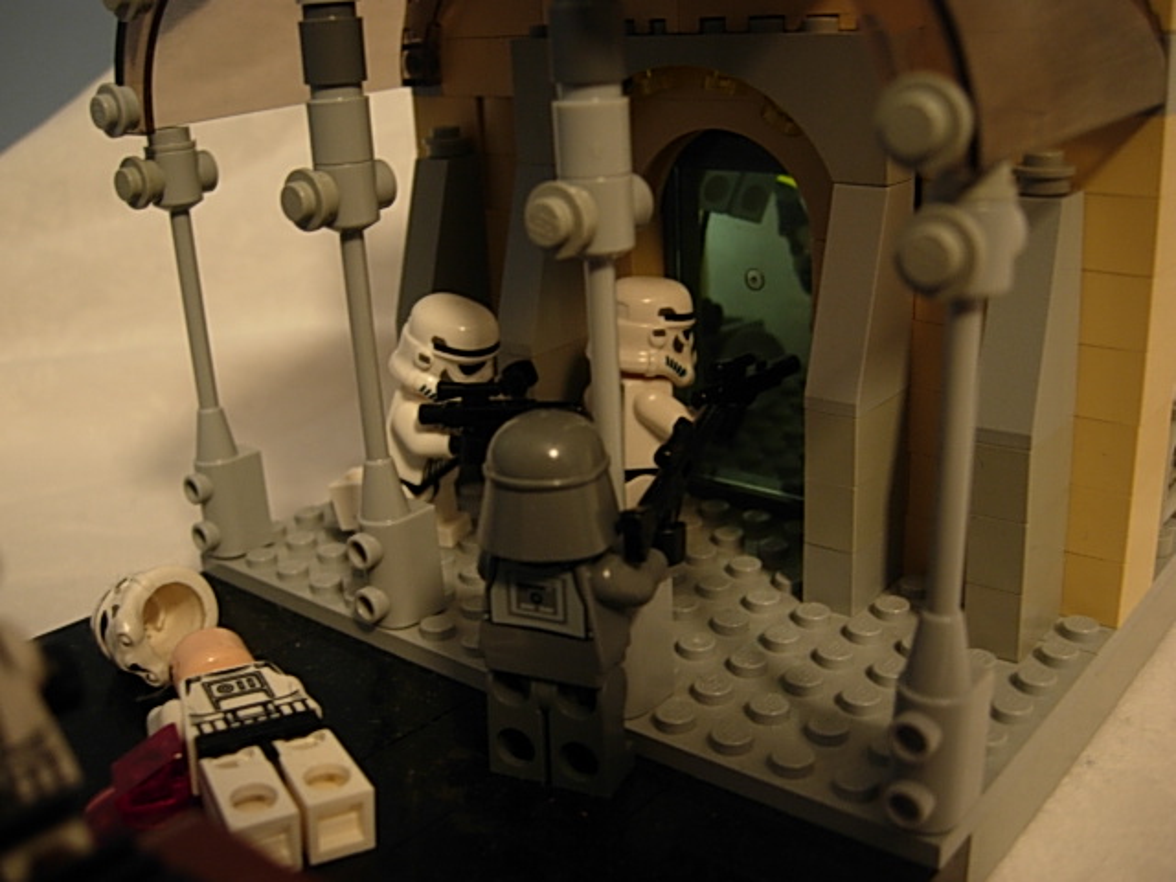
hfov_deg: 51.4
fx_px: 1223
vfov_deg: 39.7
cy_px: 441
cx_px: 588
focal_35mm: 36
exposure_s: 1/4
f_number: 2.7
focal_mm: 7.5
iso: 102
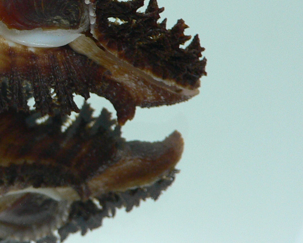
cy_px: 38
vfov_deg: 20.7
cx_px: 1
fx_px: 655
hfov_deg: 24.9
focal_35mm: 73
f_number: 2.8
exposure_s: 1/60
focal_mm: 4.6
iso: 150
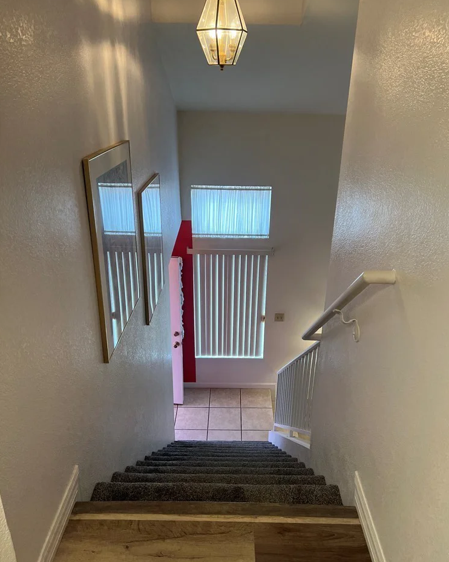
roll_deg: +1.3
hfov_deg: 51.5
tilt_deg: -24.1
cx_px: 231
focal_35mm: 28
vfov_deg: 62.2
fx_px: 465
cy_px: 291
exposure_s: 1/120
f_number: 1.5
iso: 125
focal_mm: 5.7
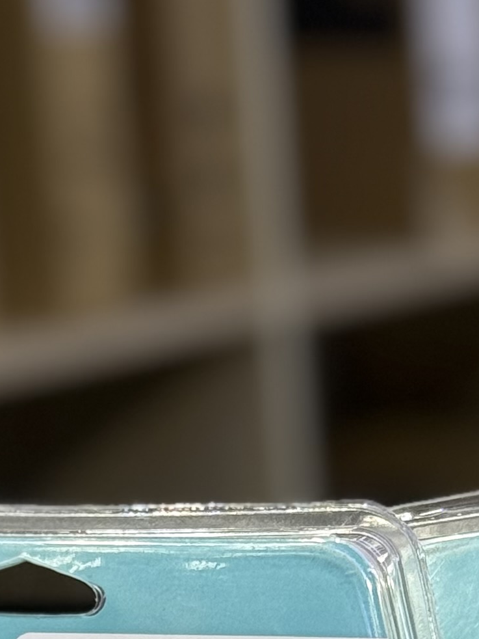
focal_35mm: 197
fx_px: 3633
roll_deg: +4.3
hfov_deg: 7.5
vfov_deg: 9.6
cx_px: 393
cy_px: 1090
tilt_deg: -18.4
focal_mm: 6.76
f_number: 1.78
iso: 64
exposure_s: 1/828
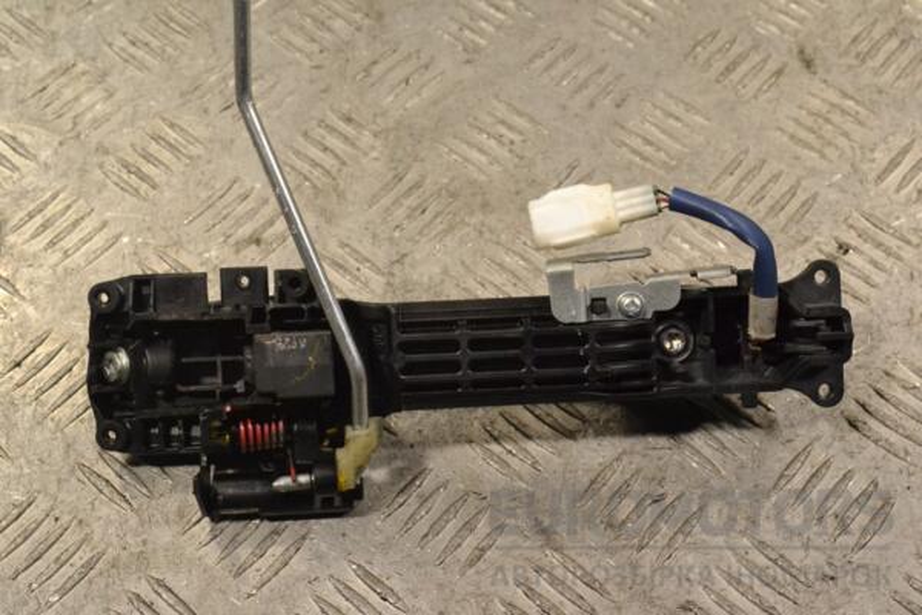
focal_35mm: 60
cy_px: 308
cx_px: 461
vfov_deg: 22.6
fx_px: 1537
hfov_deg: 33.4
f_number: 10
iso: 3200
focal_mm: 40
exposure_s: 1/400
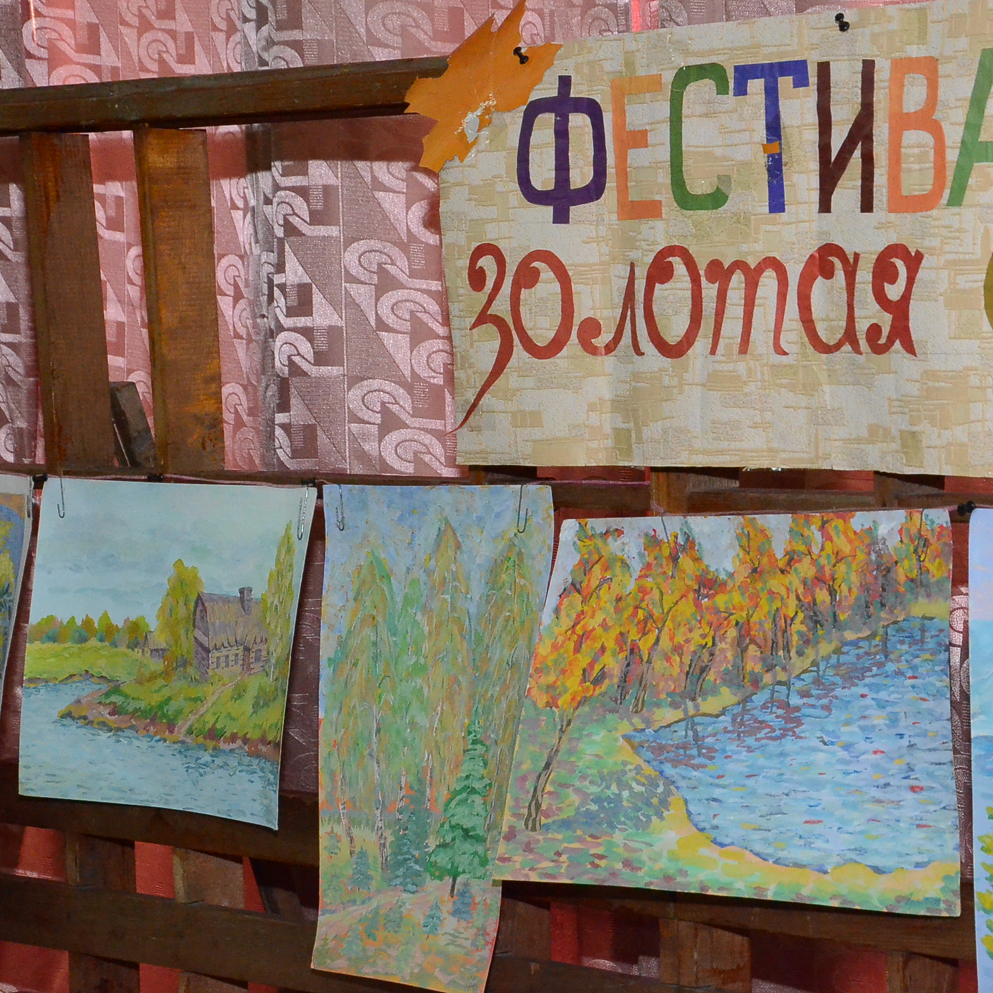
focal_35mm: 116
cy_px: 477
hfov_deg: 15.0
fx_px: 3765
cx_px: 752
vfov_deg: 15.0
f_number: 8
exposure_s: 1/200
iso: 6400
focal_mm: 58
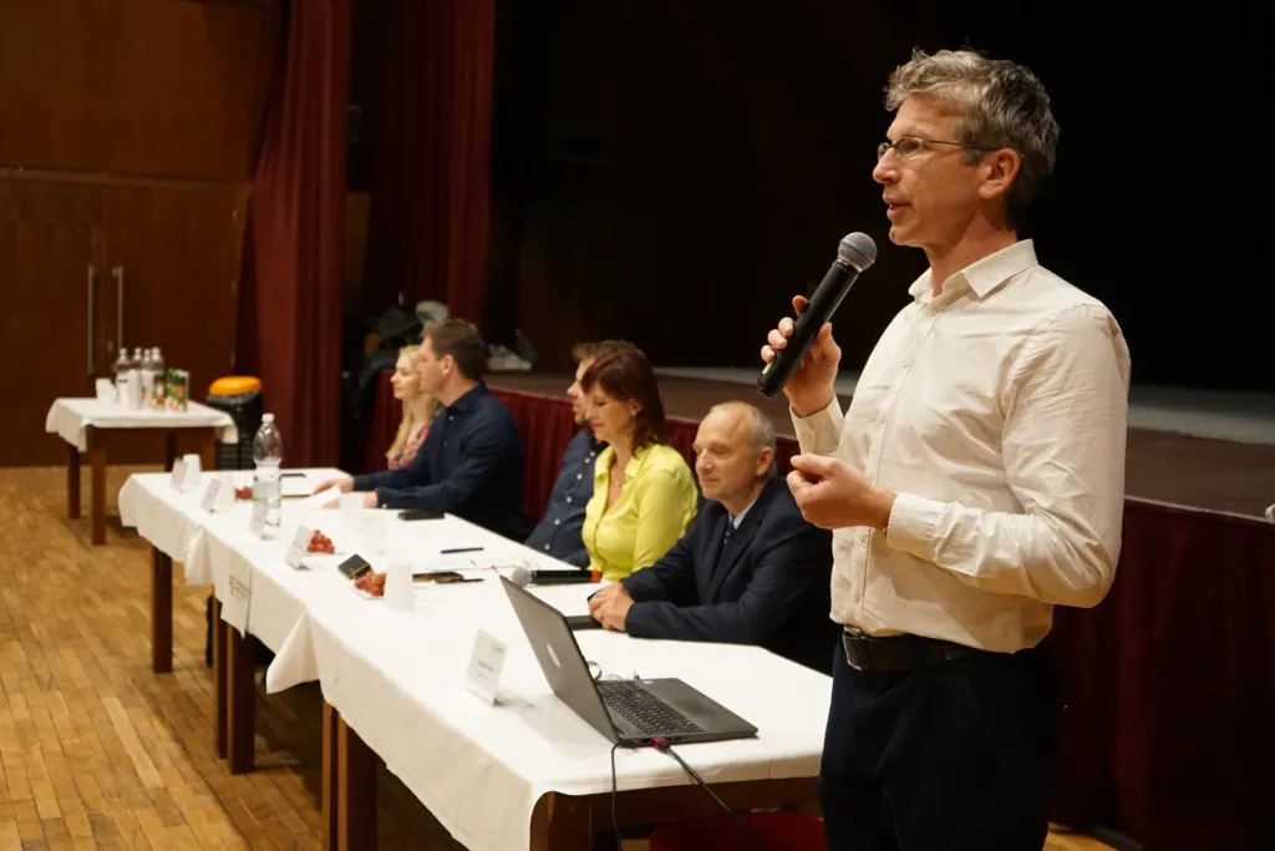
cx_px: 638
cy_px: 426
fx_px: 1452
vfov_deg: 32.6
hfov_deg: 47.4
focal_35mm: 41
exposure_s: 1/60
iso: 3200
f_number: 4.5
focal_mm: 41
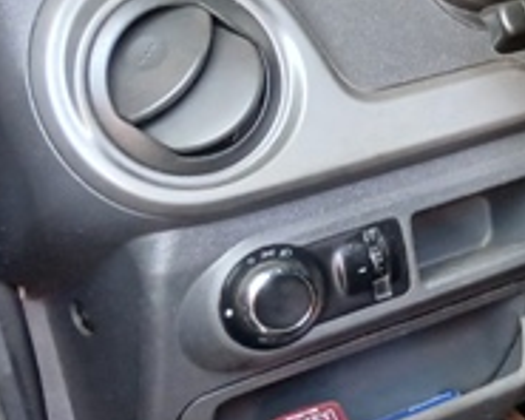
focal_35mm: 110
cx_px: 945
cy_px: 190
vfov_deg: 14.0
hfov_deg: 15.1
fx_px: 1709
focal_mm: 3.98
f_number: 1.8
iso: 200
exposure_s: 1/40
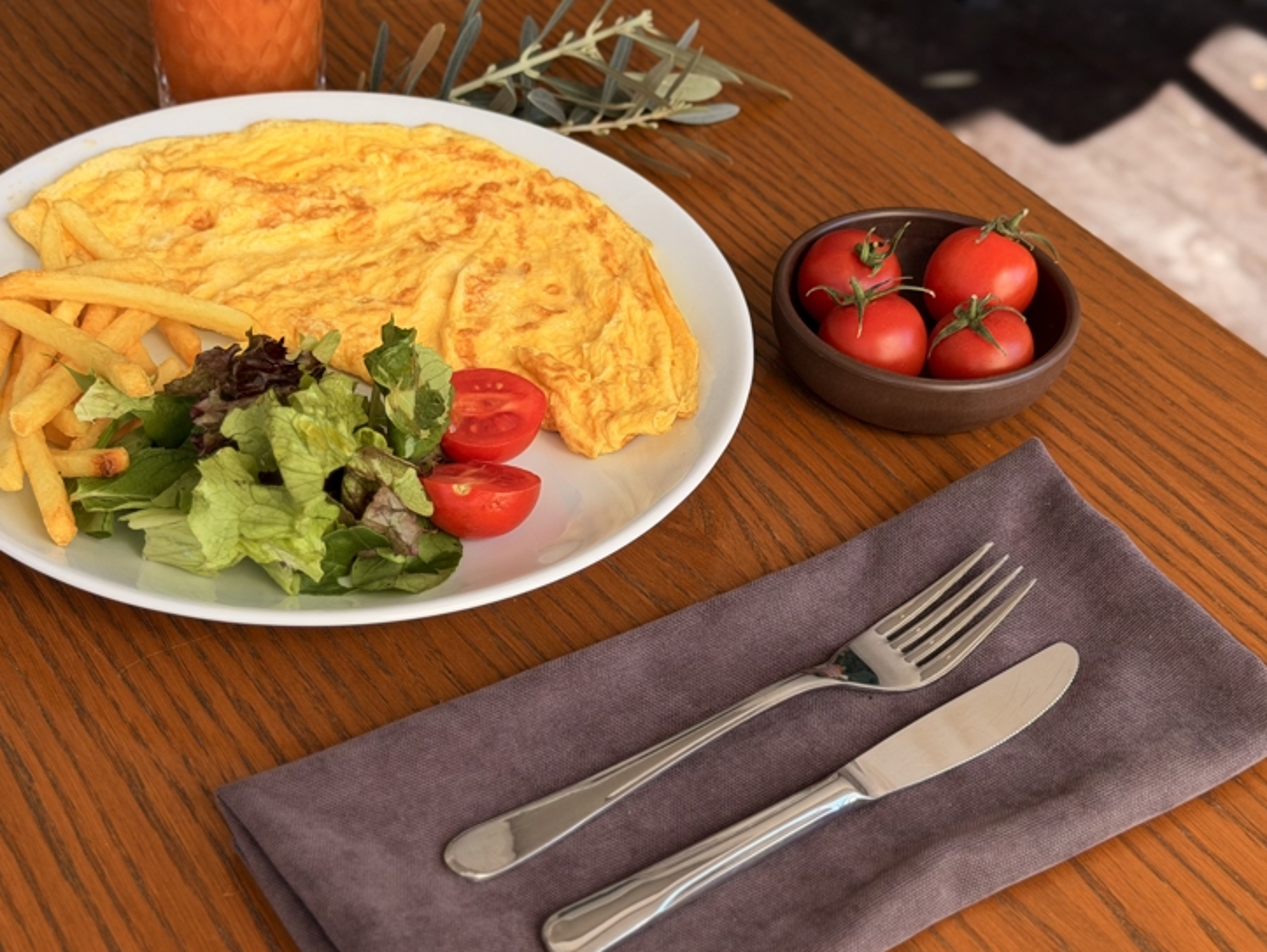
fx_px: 2161
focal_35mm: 59
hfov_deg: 32.6
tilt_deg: -42.5
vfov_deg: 24.8
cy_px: 518
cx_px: 523
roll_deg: -2.1
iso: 64
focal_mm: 6.76
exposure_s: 1/1041
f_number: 1.78
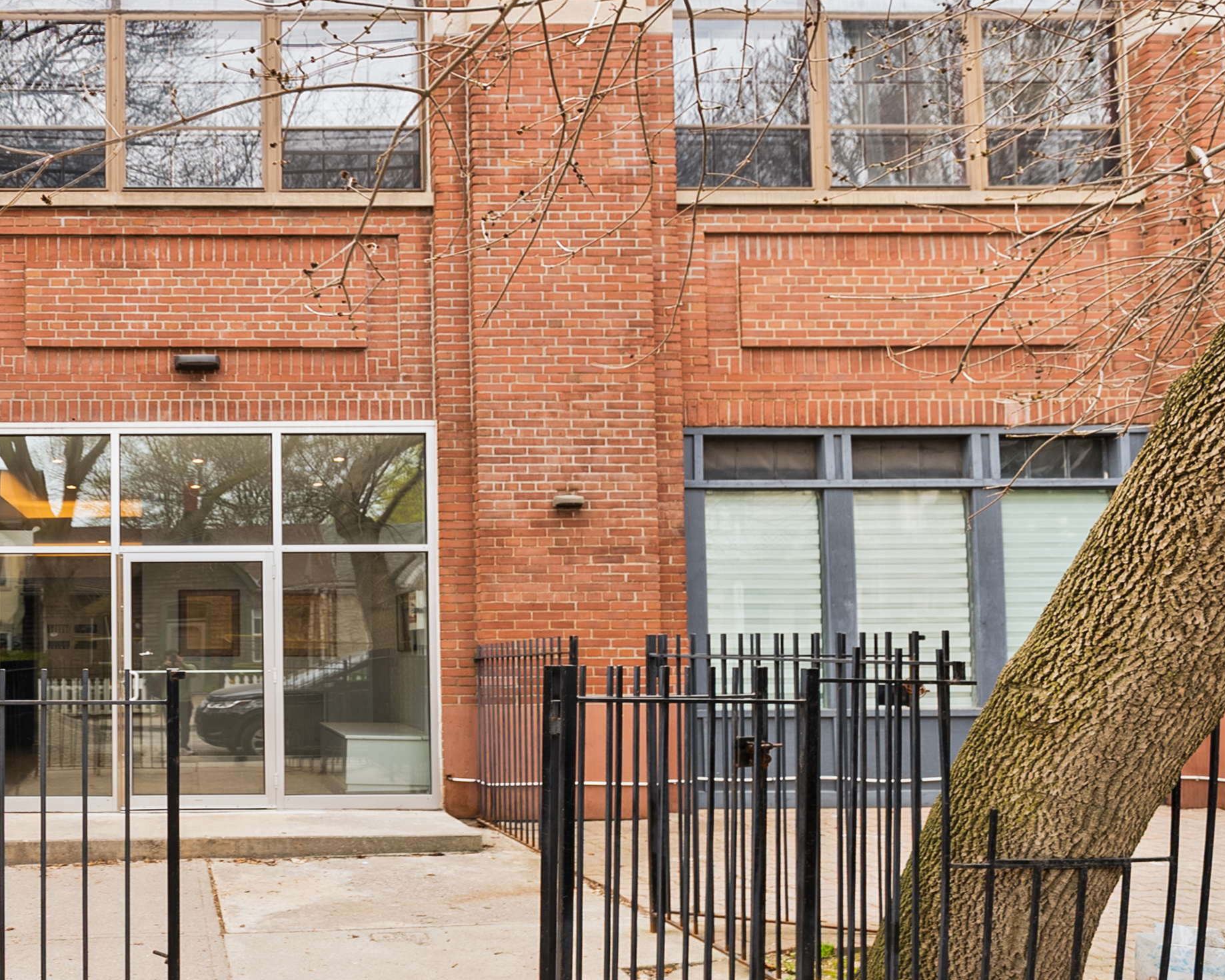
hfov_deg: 59.0
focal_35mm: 26
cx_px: 187
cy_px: 249
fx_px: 943
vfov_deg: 52.6
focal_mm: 12
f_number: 5
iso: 100
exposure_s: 1/30
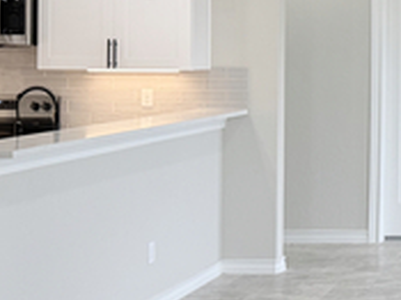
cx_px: 582
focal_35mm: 88
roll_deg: -0.3
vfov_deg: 16.6
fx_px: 1019
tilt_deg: +1.2
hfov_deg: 19.7
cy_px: 41
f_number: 1.78
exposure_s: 1/251
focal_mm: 6.76
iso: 100
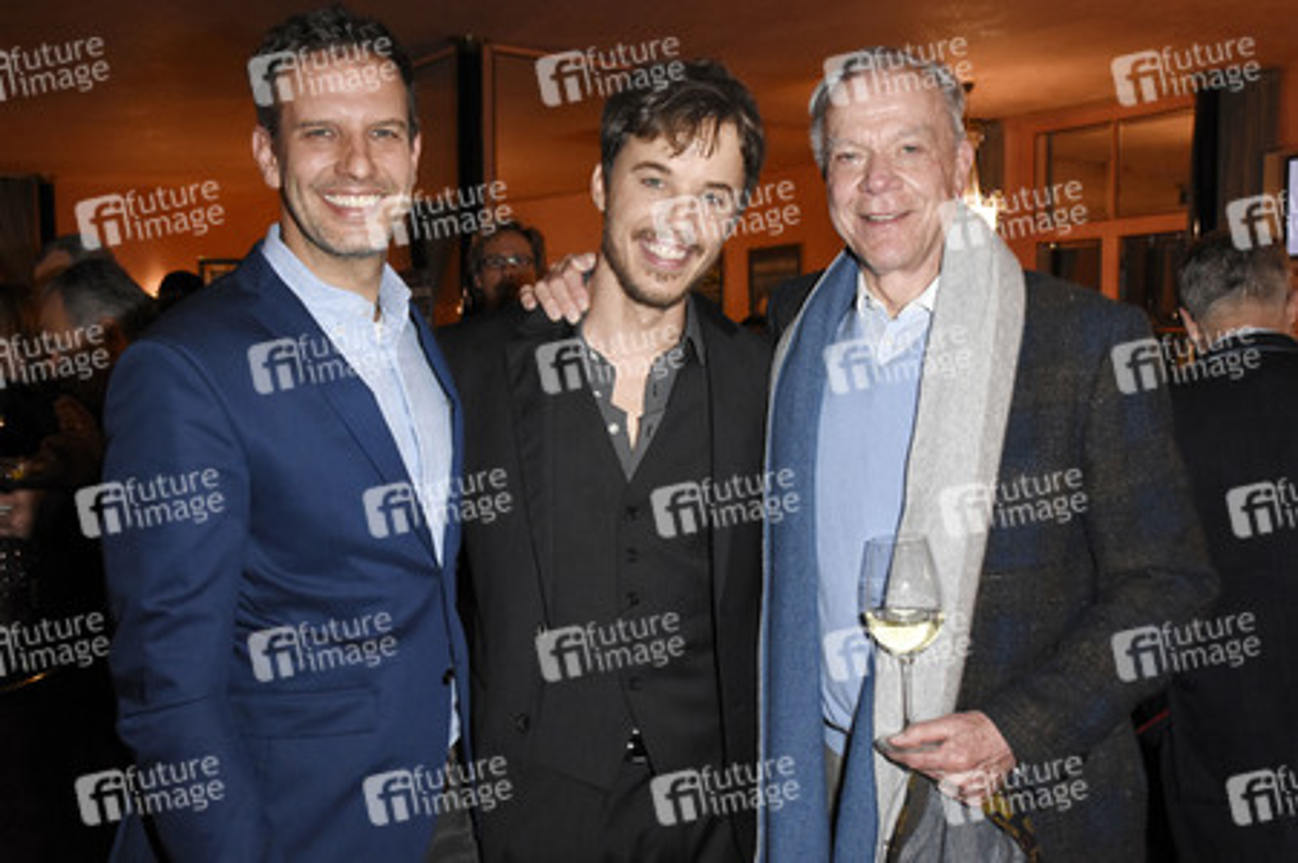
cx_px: 649
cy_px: 432
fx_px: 1405
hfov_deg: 49.6
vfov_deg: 34.2
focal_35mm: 39
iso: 3200
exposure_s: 1/160
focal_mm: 26
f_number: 6.3
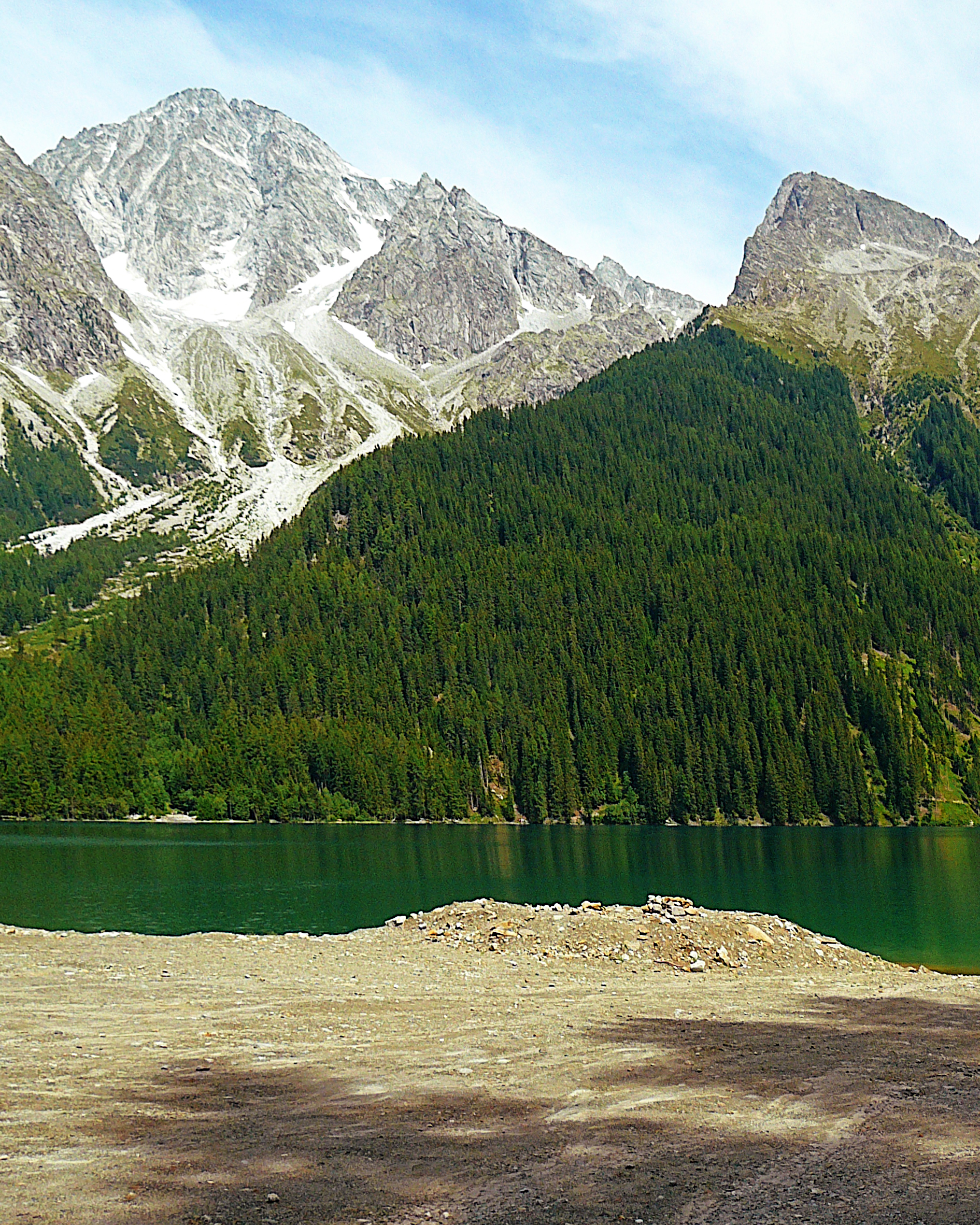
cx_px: 492
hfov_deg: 40.1
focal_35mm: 37
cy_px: 652
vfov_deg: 49.1
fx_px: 1342
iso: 80
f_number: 5
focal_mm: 5.2
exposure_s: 1/400
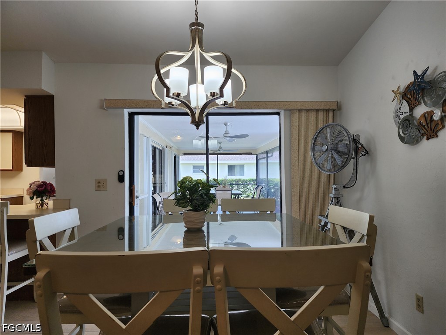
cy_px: 168
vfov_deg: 58.9
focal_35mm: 23
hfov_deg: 73.9
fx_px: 296
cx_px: 223
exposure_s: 1/120
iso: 64
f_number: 1.8
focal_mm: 6.4
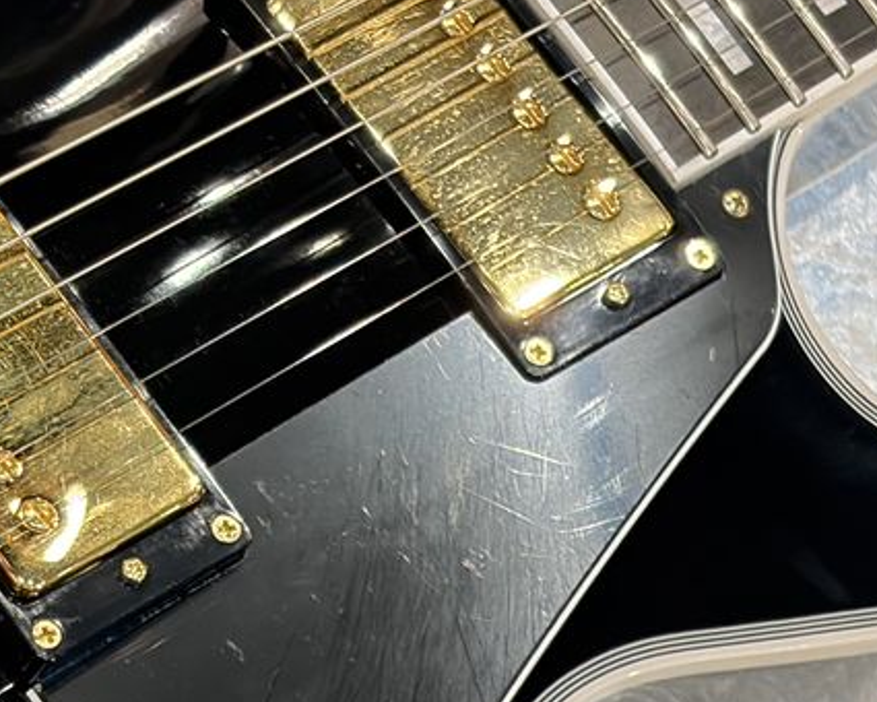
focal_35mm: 153
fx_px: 3971
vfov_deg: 10.0
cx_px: -153
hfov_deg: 12.3
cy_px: 760
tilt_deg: -62.7
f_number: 1.6
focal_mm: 5.96
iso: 160
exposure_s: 1/40
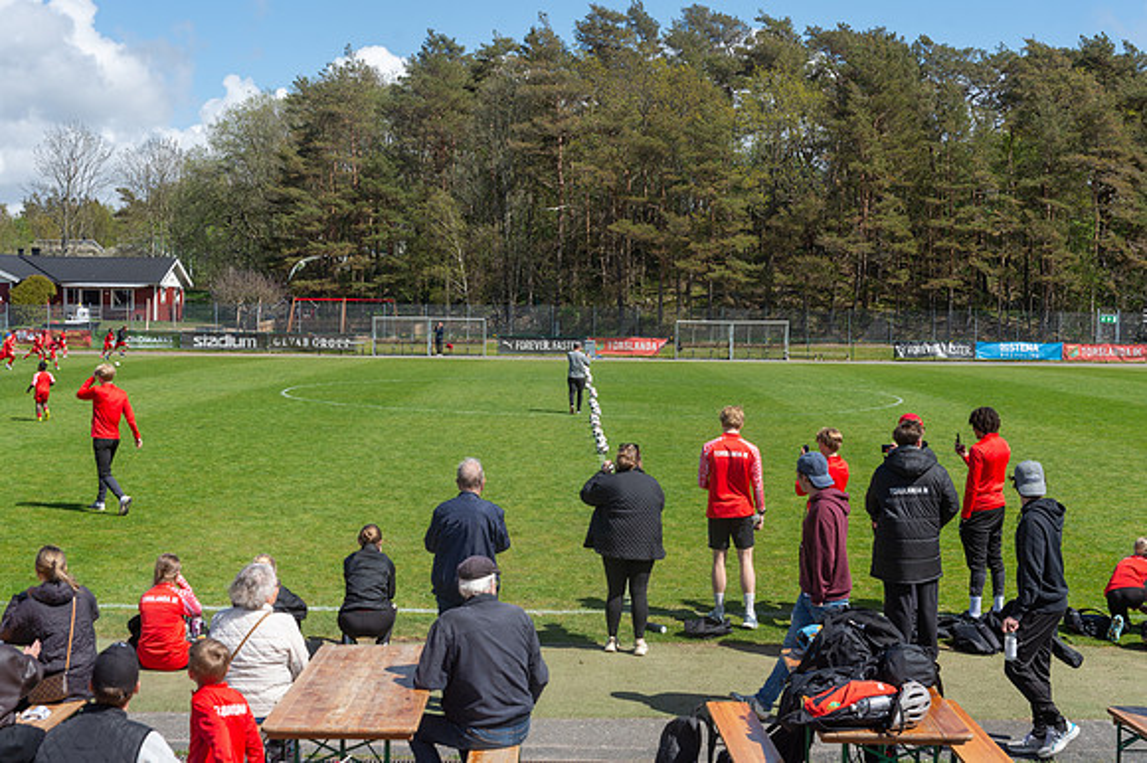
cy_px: 382
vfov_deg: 28.6
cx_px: 574
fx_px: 1499
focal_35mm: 47
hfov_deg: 41.9
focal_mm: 46
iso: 100
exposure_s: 1/500
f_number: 5.6
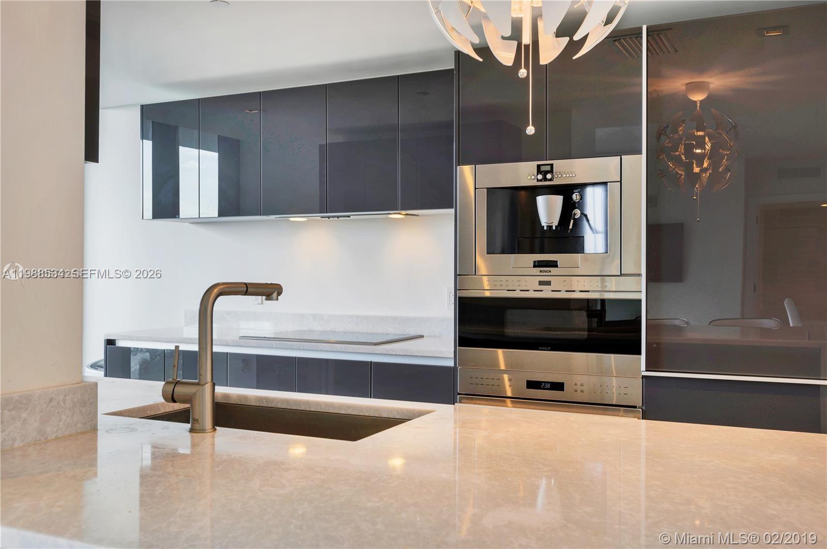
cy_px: 274
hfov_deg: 54.5
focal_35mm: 35
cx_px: 414
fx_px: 803
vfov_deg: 37.8
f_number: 8
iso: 100
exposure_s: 1/8
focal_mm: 35
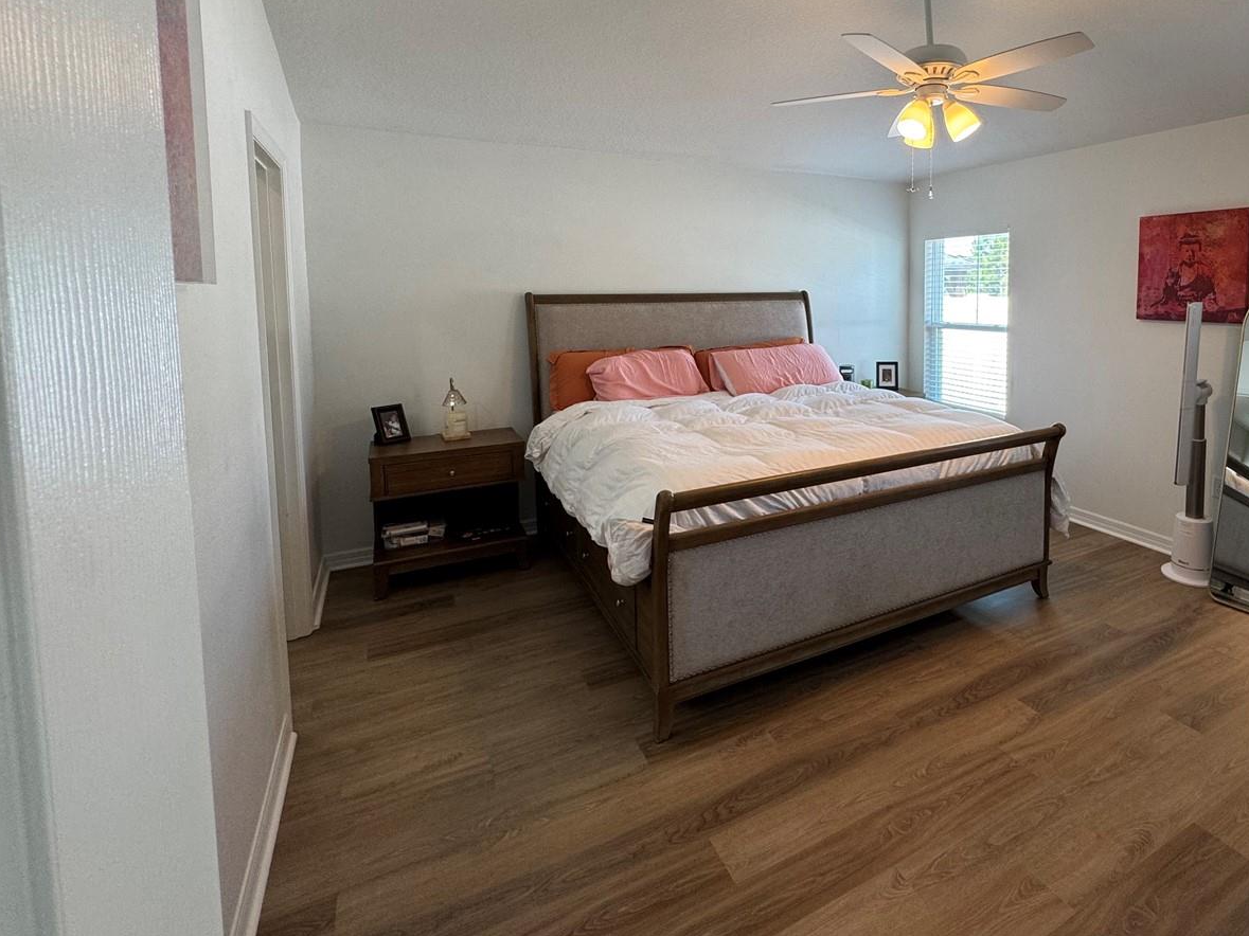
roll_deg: +0.1
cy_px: 337
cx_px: 821
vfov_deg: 67.3
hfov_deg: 82.1
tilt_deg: -4.5
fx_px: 685
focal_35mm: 19
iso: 125
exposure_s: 1/120
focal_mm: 2.22
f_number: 2.2
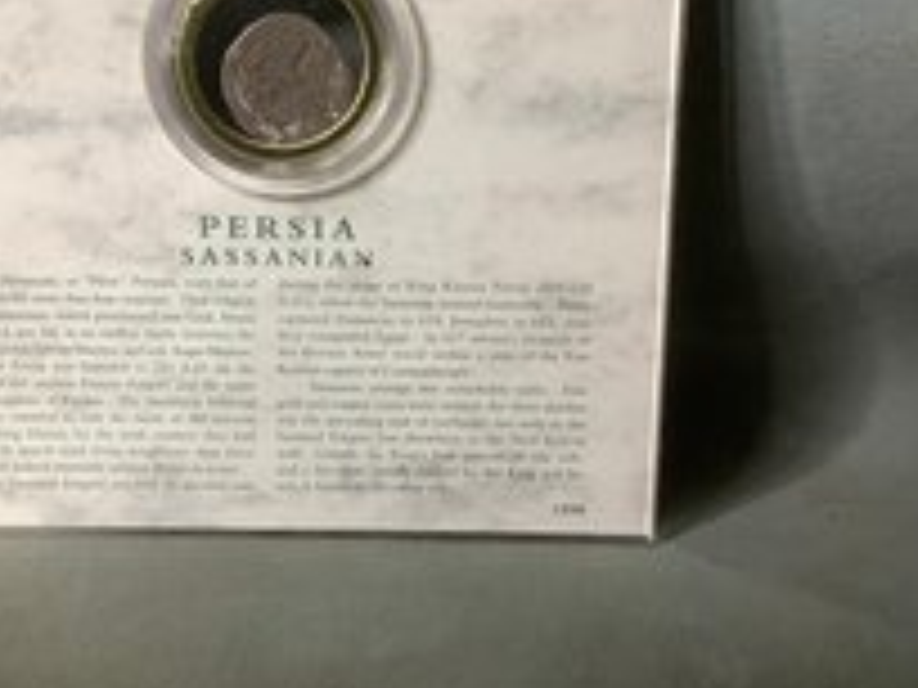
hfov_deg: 36.6
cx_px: 335
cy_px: 286
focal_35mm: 52
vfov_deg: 28.0
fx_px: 1379
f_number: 2.4
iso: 160
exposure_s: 1/50
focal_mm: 3.3
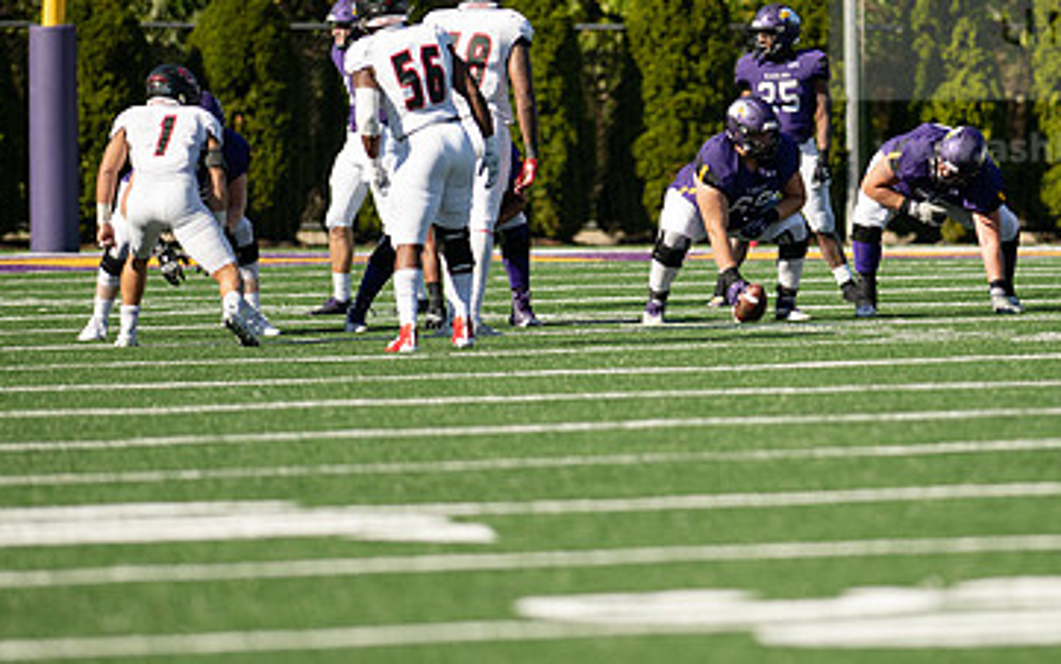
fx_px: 14204
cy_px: 210
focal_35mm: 491
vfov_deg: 2.7
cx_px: 741
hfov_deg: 4.3
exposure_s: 1/1600
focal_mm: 300
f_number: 3.2
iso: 160
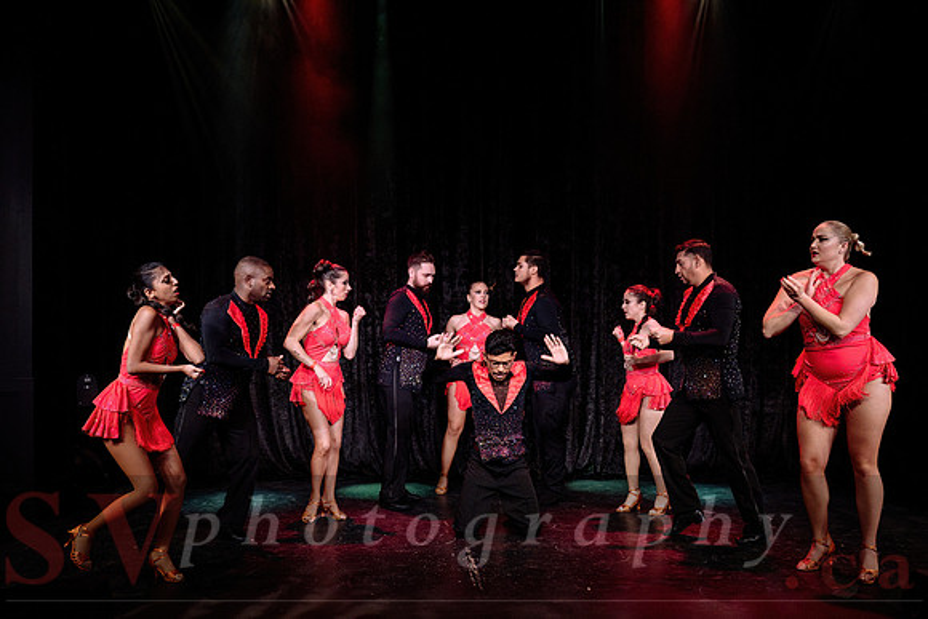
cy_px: 333
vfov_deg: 37.8
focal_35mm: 35
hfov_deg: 54.3
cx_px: 464
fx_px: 904
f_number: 3.2
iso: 1600
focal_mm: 27
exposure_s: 1/400
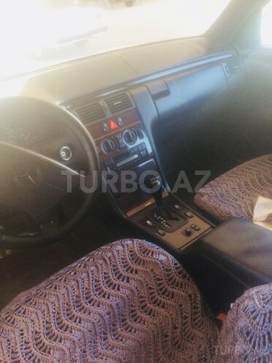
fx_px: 304
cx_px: 136
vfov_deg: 61.7
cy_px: 182
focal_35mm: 29
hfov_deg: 48.2
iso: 64
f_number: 2.2
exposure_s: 1/33
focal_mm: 4.15
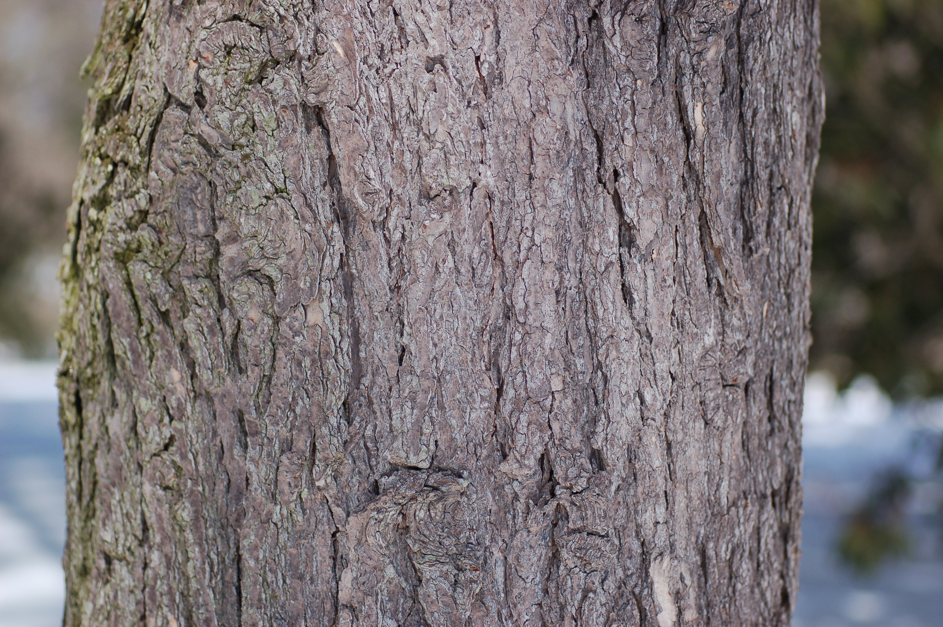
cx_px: 472
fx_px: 2748
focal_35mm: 105
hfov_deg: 19.5
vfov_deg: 13.0
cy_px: 314
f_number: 2.8
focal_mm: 70
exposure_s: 1/3200
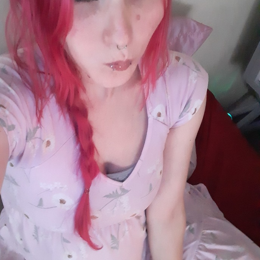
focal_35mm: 38
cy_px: 118
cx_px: 130
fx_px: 323
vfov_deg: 43.8
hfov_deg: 43.9
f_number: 2
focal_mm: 2.66
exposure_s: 1/9
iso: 1250
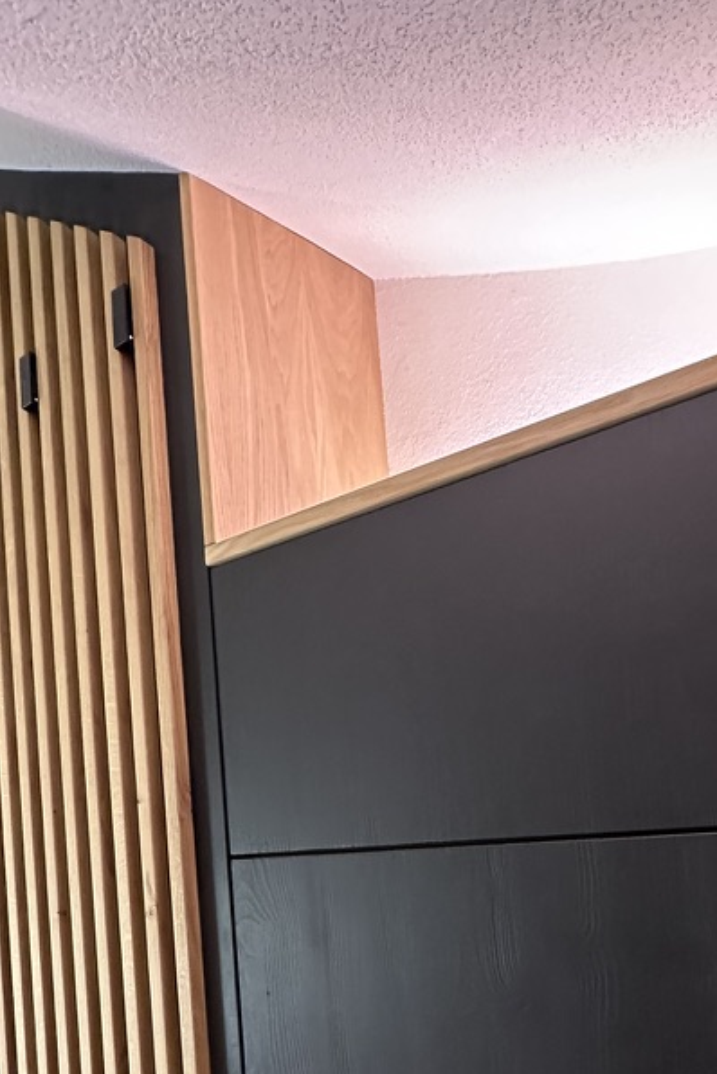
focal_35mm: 25
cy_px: 807
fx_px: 746
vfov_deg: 66.9
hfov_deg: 51.3
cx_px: 373
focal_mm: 2.22
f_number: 2.2
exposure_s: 1/34
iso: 1000
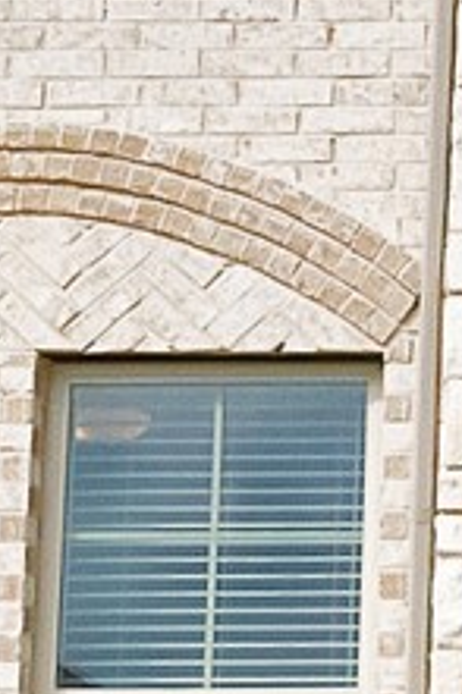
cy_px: 513
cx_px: 1094
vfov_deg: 14.1
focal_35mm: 145
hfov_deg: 8.6
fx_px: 2795
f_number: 9
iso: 12800
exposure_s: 1/8000
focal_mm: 16
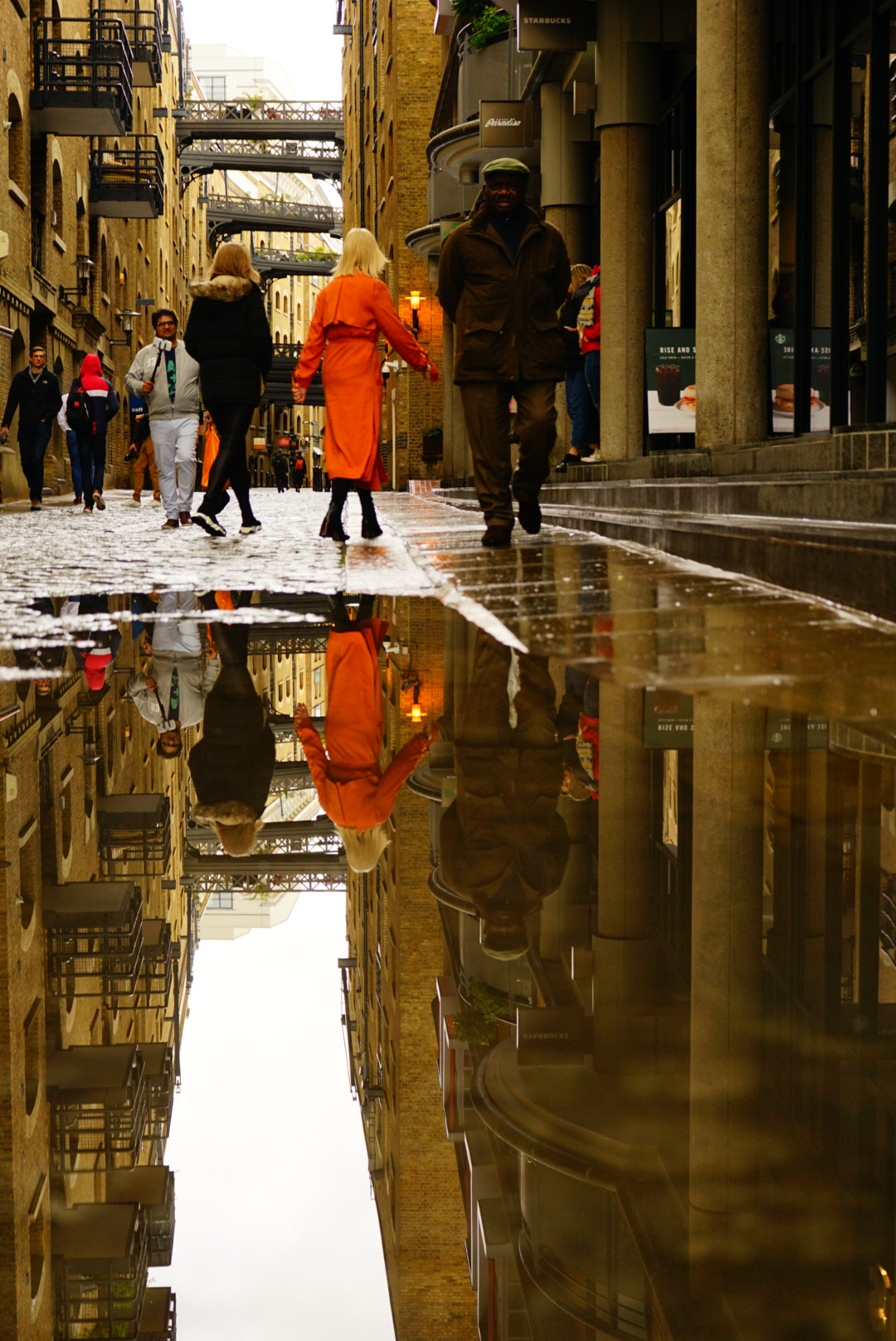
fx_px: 2199
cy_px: 670
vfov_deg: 33.9
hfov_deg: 23.0
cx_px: 448
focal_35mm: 59
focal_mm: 59
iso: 320
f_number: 5
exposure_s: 1/125
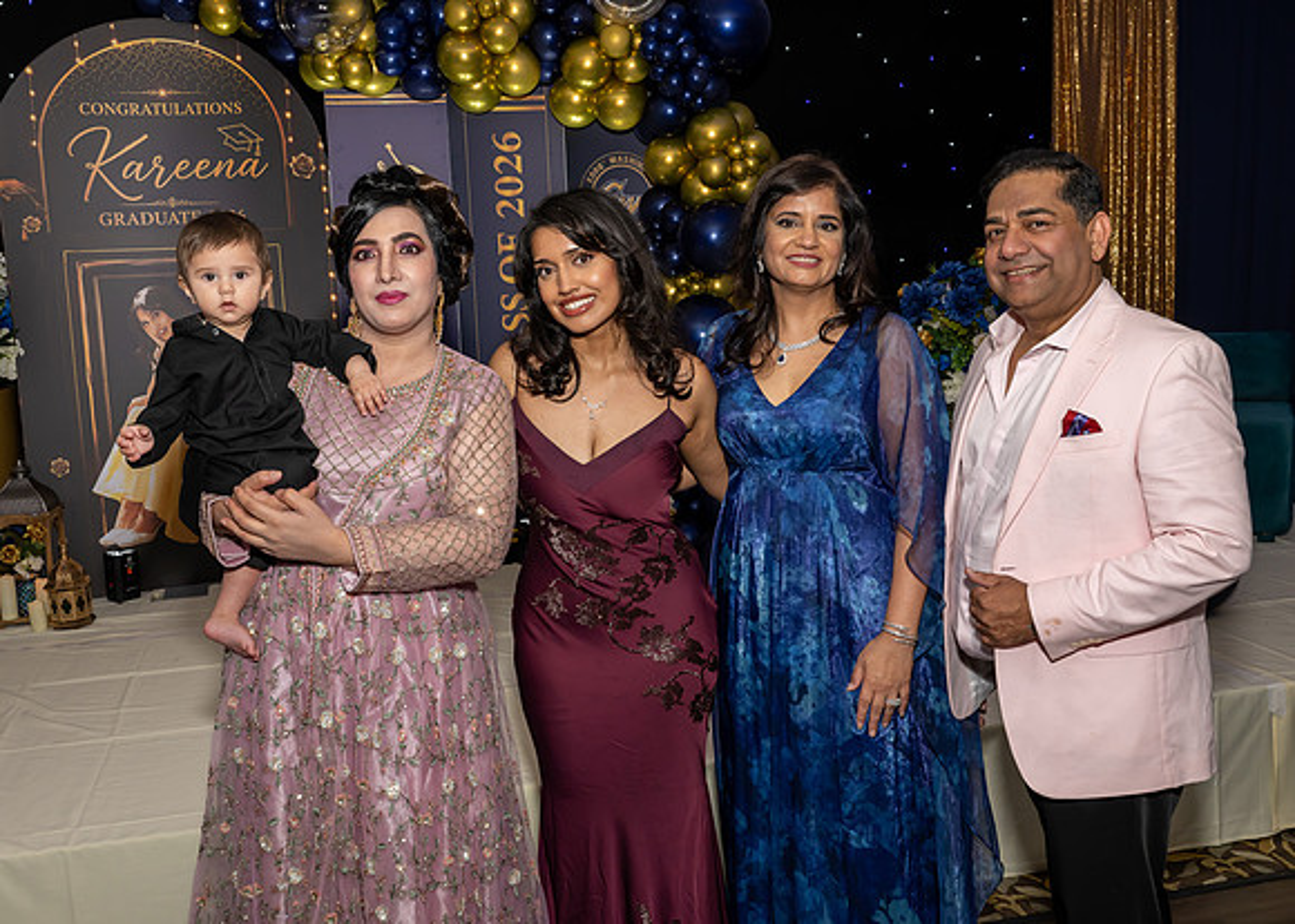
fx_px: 1231
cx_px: 622
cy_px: 449
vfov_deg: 41.1
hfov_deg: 55.5
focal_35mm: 33
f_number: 8
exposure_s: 1/250
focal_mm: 30
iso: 800
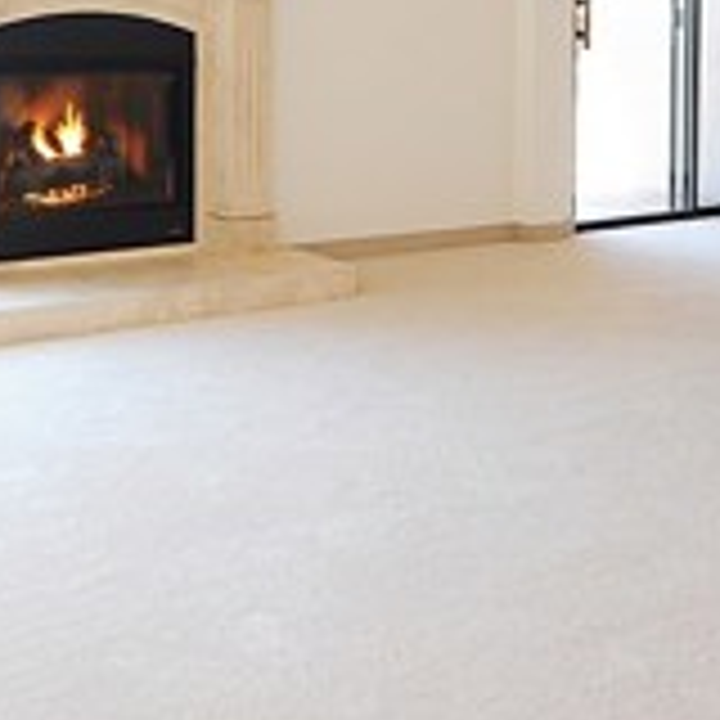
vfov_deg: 31.4
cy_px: 34
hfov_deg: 32.8
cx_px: 189
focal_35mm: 51
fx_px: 1200
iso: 320
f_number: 8
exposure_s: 1/30
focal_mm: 10
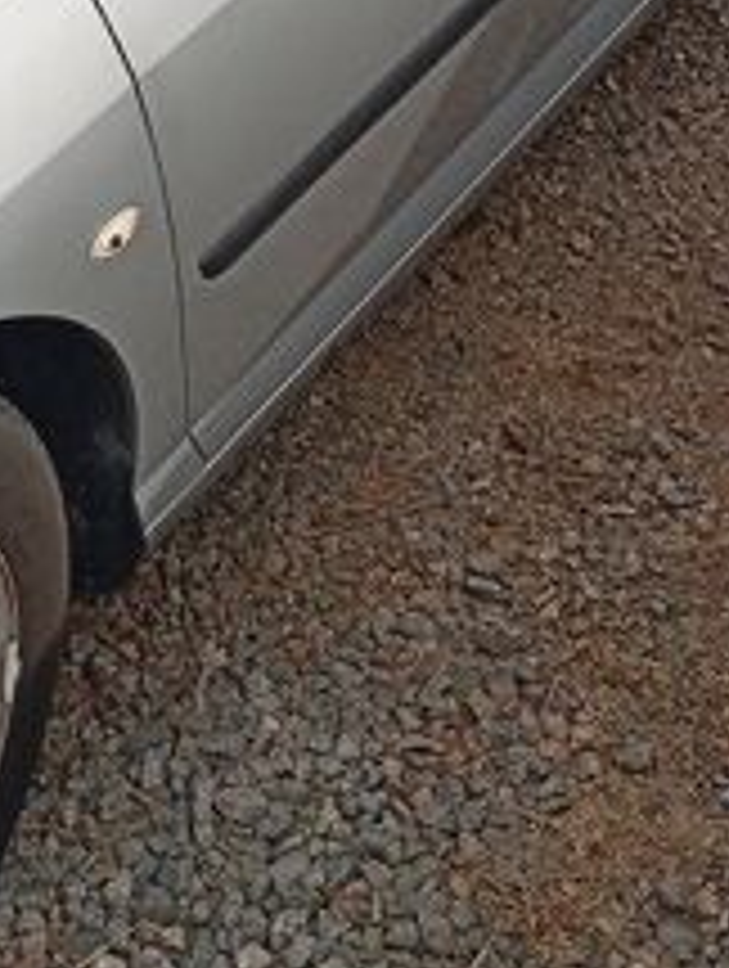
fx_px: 2240
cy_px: -133
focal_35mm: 80
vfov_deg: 22.8
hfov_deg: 18.3
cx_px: 166
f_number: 1.8
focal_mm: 3.98
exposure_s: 1/576
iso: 50
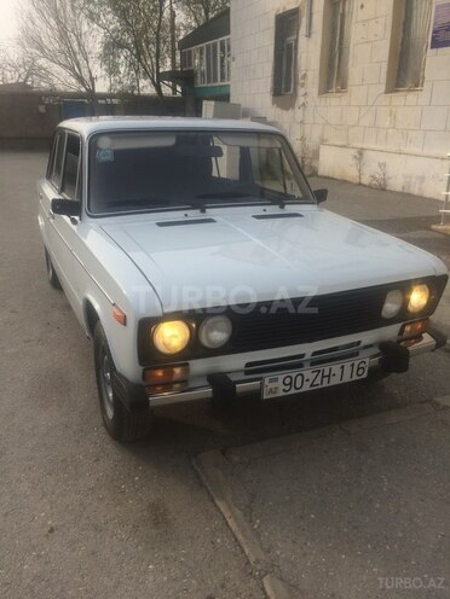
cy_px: 300
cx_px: 225
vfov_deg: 61.7
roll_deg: +0.0
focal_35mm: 29
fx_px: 503
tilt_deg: -23.0
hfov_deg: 48.2
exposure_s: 1/1172
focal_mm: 4.15
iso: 32
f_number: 2.2
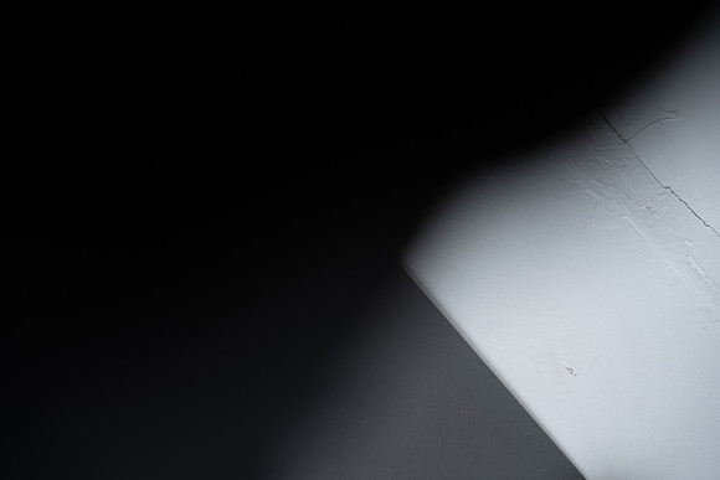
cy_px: 240
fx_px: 1400
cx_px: 360
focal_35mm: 70
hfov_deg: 28.8
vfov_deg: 19.5
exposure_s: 1/200
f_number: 4
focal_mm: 70
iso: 100
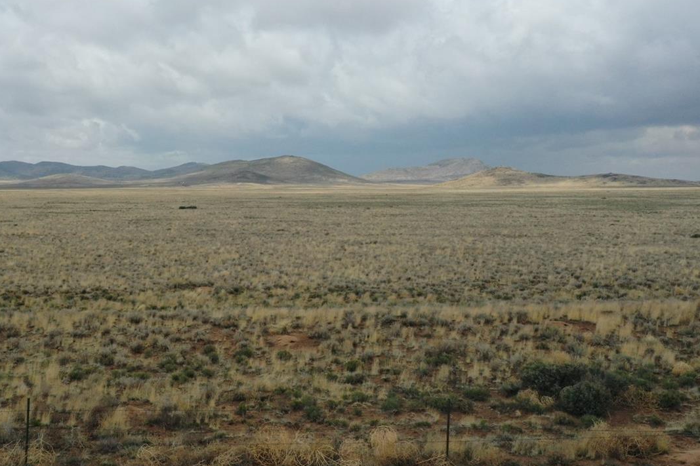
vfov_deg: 31.8
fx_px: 816
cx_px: 260
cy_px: 195
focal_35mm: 42
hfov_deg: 46.0
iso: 400
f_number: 9
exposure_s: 1/1250
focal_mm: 10.26
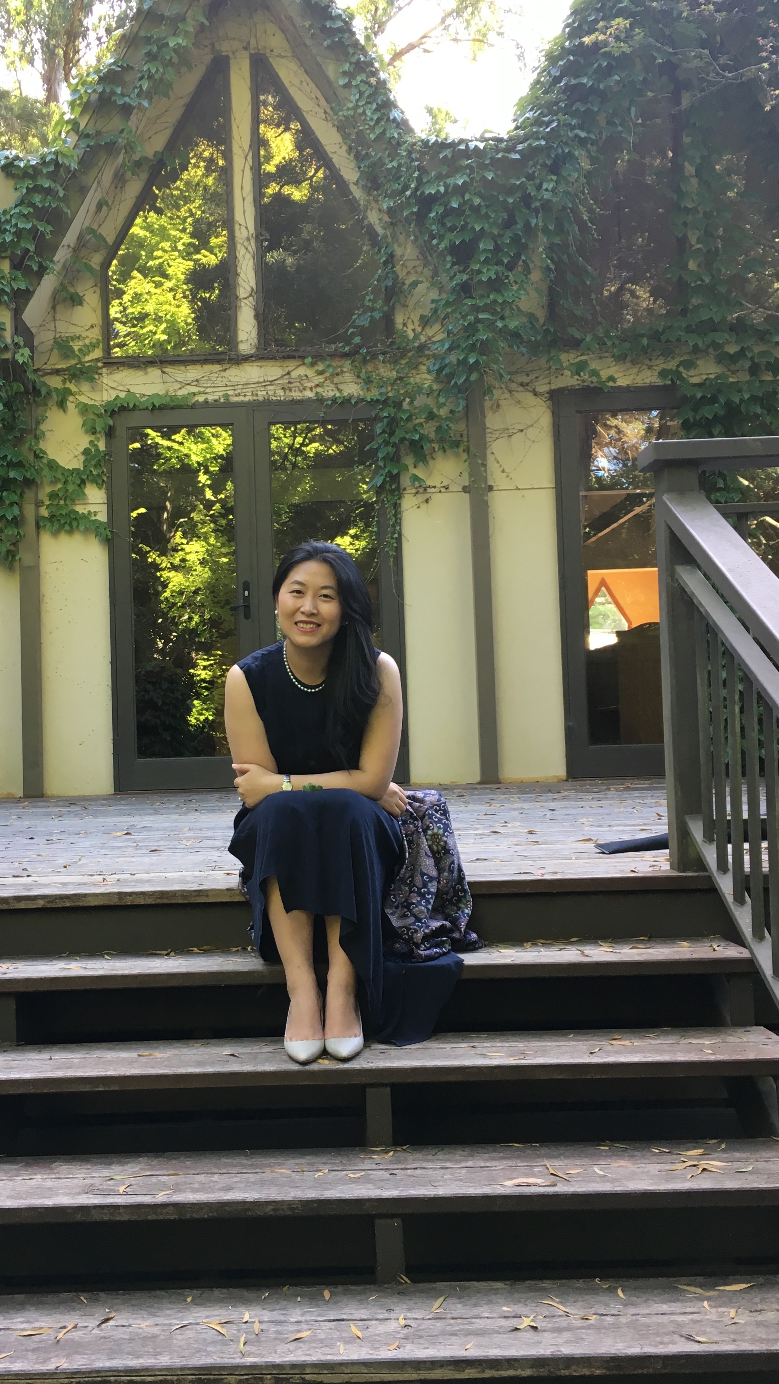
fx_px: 1285
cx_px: 276
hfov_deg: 33.5
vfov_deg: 56.6
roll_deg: -0.4
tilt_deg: +1.5
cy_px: 684
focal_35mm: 35
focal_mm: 4.15
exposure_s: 1/33
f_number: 2.2
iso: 32
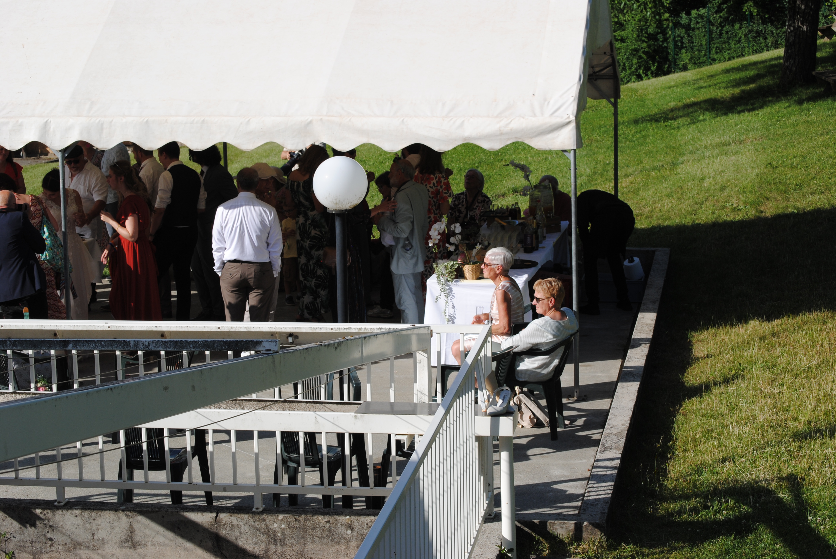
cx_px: 418
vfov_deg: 16.6
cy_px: 280
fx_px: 1918
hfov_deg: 24.6
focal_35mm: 82
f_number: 9
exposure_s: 1/200
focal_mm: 55
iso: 100
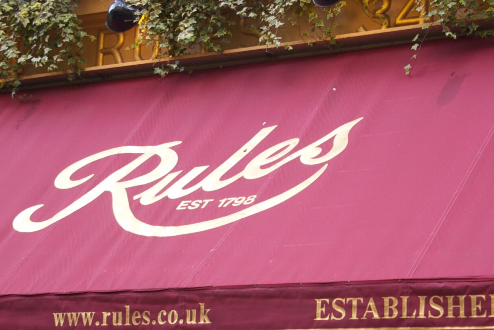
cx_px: 329
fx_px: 1647
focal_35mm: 120
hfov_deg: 17.0
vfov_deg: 11.3
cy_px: 323
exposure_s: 1/60
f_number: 4.5
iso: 400
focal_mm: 38
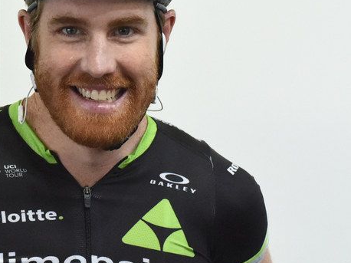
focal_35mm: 430
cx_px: 89
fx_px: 4358
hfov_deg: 4.6
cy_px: 116
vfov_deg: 3.5
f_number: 8
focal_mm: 200
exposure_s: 1/800
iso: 25600
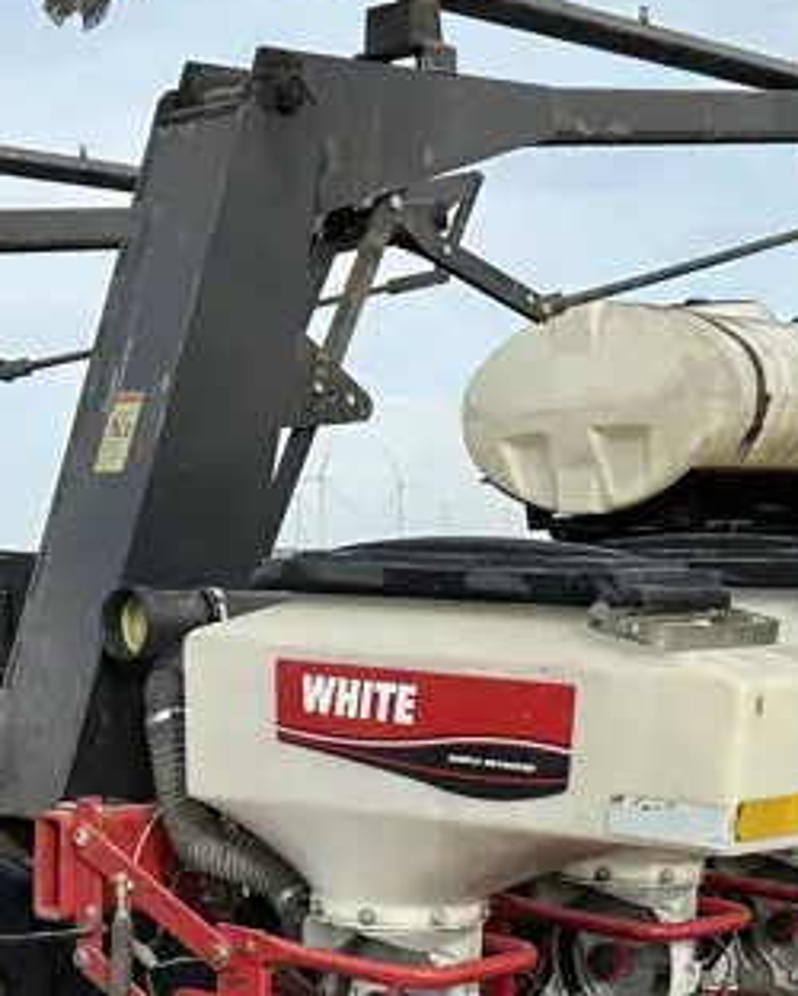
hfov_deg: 21.3
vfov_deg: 26.1
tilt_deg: -5.5
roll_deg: +1.4
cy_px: 718
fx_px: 2124
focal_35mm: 72
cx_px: 383
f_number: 1.78
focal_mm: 6.86
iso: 80
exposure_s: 1/2732
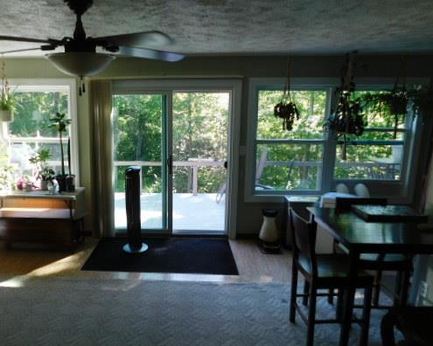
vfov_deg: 49.9
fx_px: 372
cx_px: 161
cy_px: 188
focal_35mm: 29
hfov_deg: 59.6
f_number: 3
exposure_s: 1/50
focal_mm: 4
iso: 125
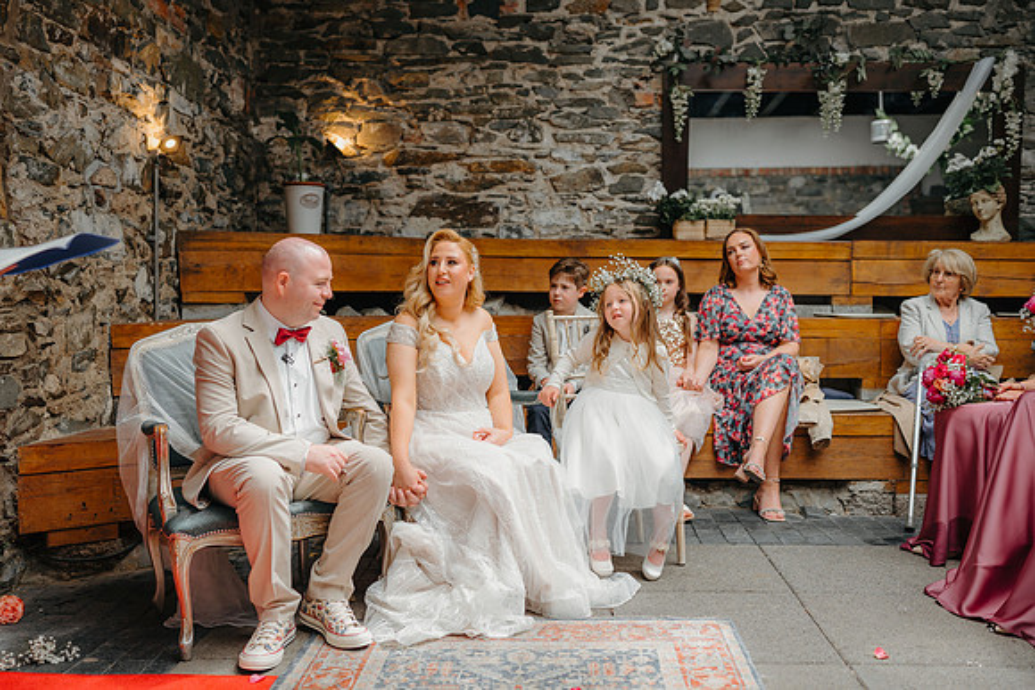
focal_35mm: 35
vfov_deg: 37.9
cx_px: 518
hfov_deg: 54.4
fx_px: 1006
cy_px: 345
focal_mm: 35
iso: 100
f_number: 2
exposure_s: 1/640
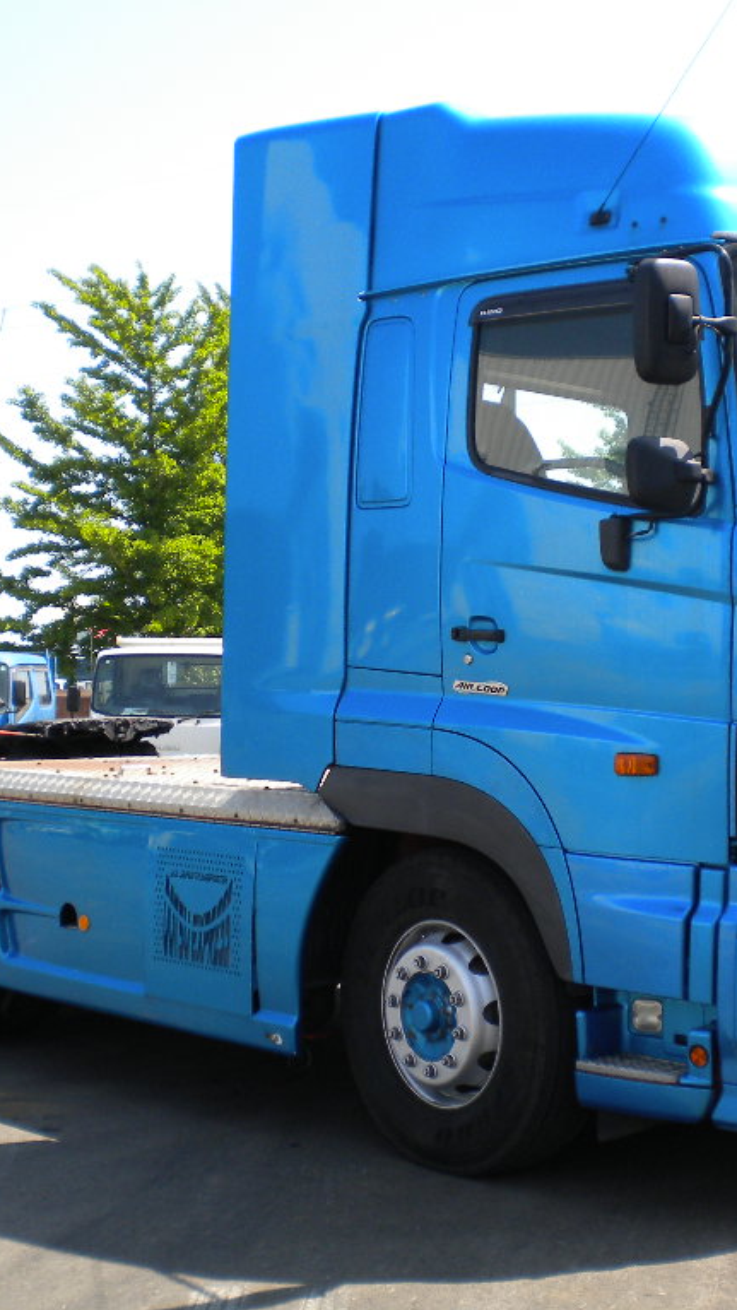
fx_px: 1771
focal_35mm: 51
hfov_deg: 23.5
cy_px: 655
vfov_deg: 40.6
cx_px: 450
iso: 80
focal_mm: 6.3
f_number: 4.6
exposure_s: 1/267
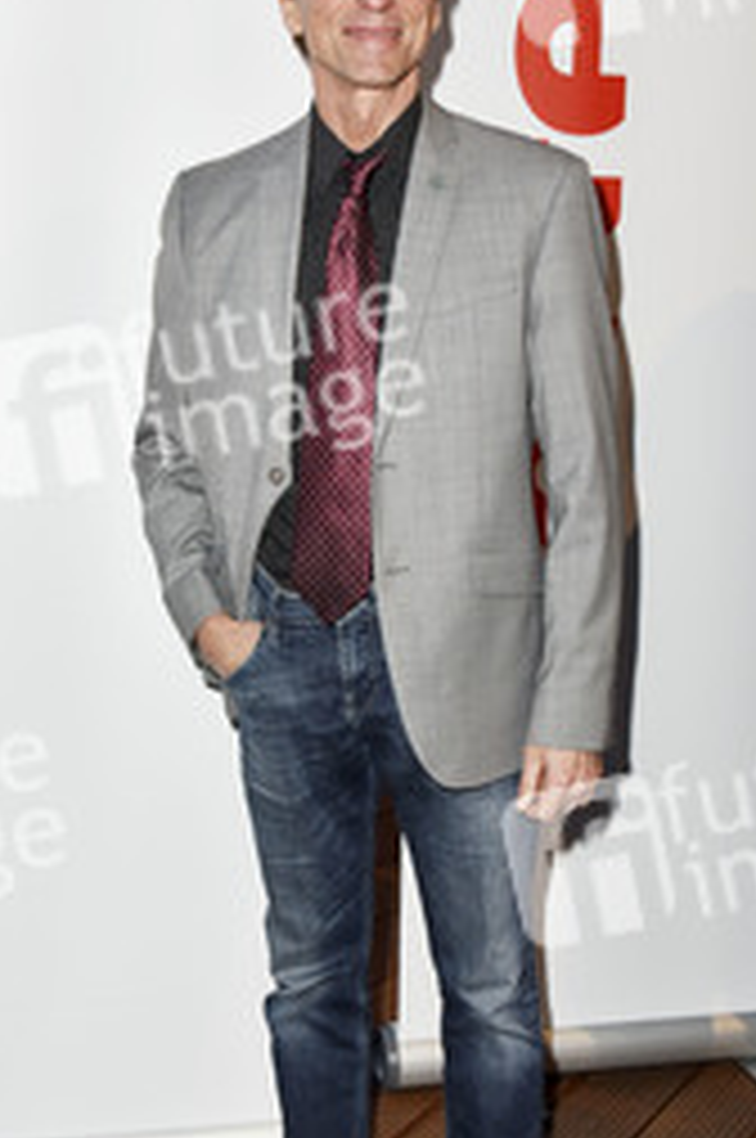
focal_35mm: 60
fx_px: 1895
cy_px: 616
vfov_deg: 33.4
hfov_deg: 22.5
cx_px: 324
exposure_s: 1/160
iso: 800
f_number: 5.6
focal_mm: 38
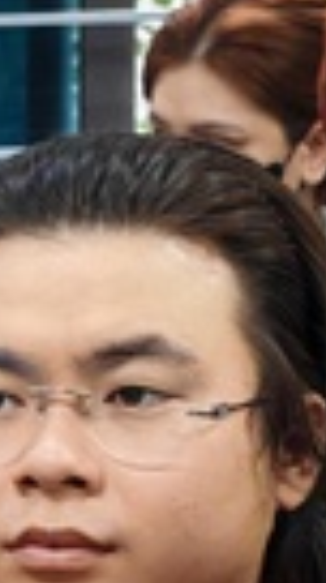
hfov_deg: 4.5
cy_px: 613
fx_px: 4124
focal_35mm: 267
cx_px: -275
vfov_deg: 8.0
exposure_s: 1/100
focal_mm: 5.4
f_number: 1.6
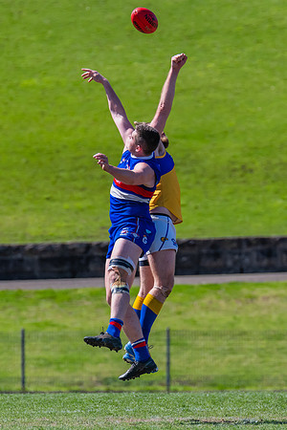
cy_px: 242
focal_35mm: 780
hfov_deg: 1.8
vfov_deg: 2.6
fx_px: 9327
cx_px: 156
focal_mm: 420
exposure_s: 1/2000
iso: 800
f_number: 6.3
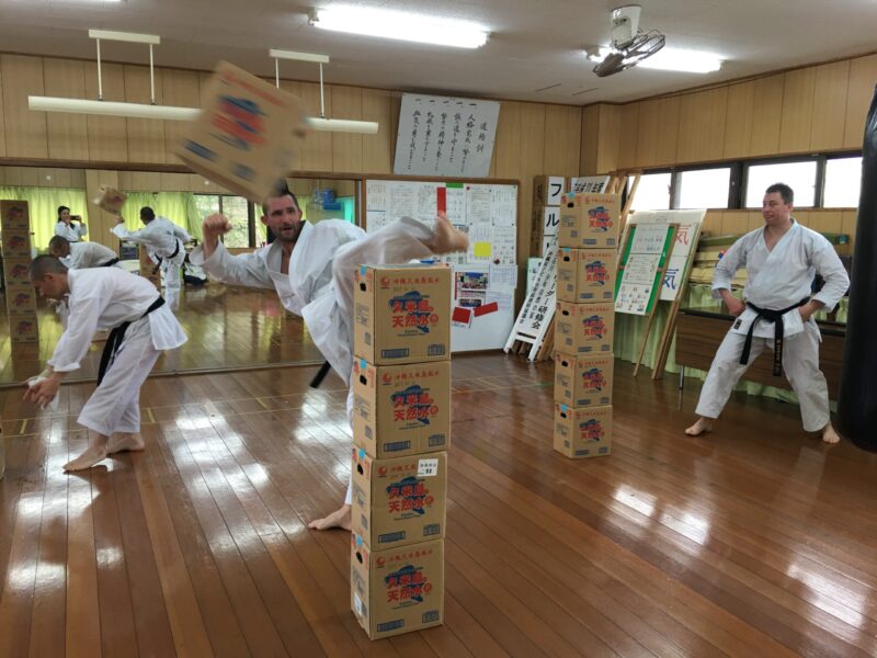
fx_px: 735
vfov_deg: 48.2
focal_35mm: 29
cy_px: 329
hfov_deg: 61.7
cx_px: 438
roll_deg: -1.0
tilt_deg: -7.3
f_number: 2.2
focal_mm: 4.15
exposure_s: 1/30
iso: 25
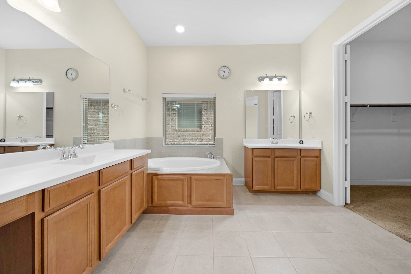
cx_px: 206
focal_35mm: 12
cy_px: 137
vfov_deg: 90.0
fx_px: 137
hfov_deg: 112.6
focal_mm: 12
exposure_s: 1/160
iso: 500
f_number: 9
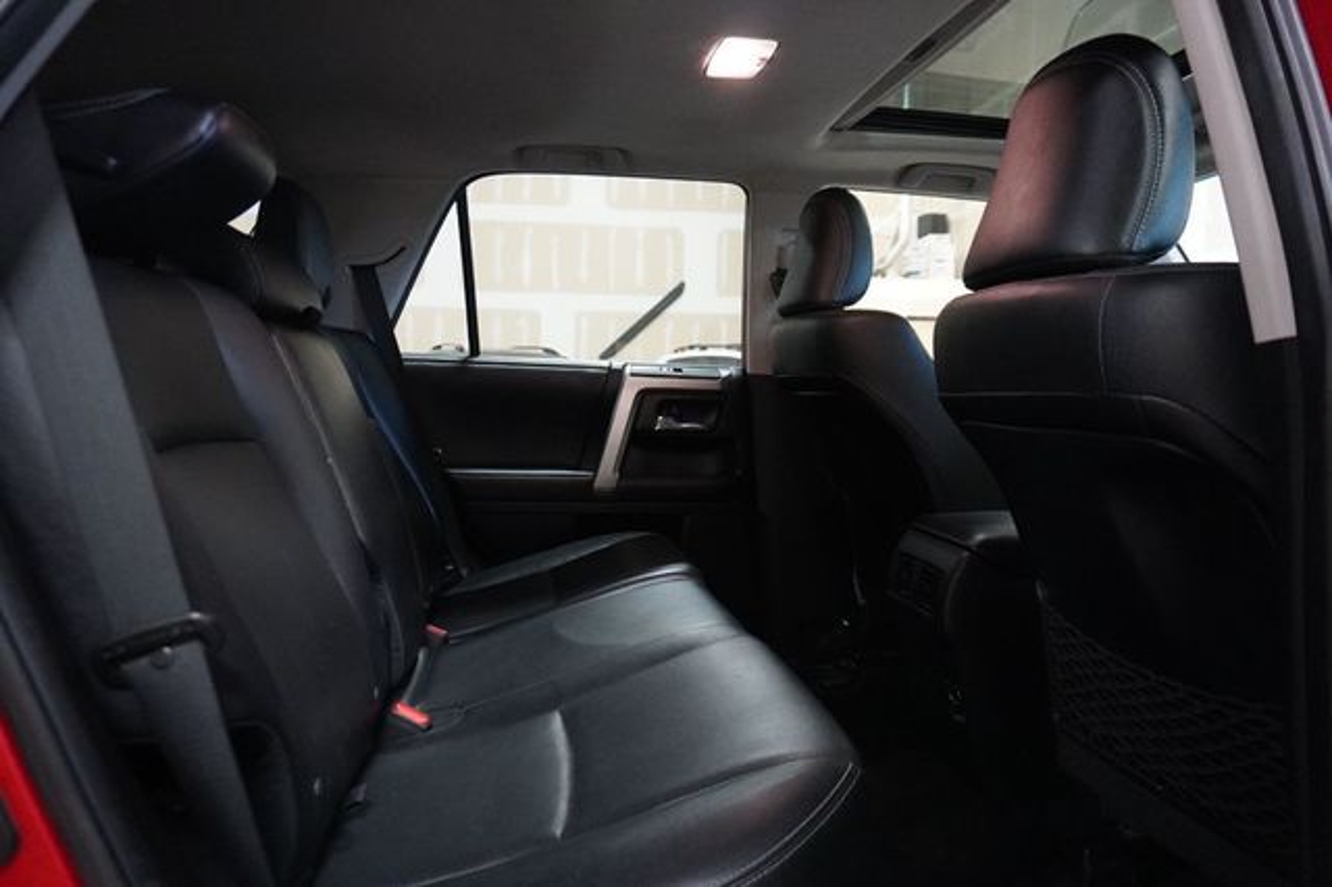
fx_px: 888
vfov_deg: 53.1
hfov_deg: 73.8
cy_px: 444
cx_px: 666
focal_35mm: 24
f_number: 3.5
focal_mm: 16
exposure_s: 1/60
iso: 6400
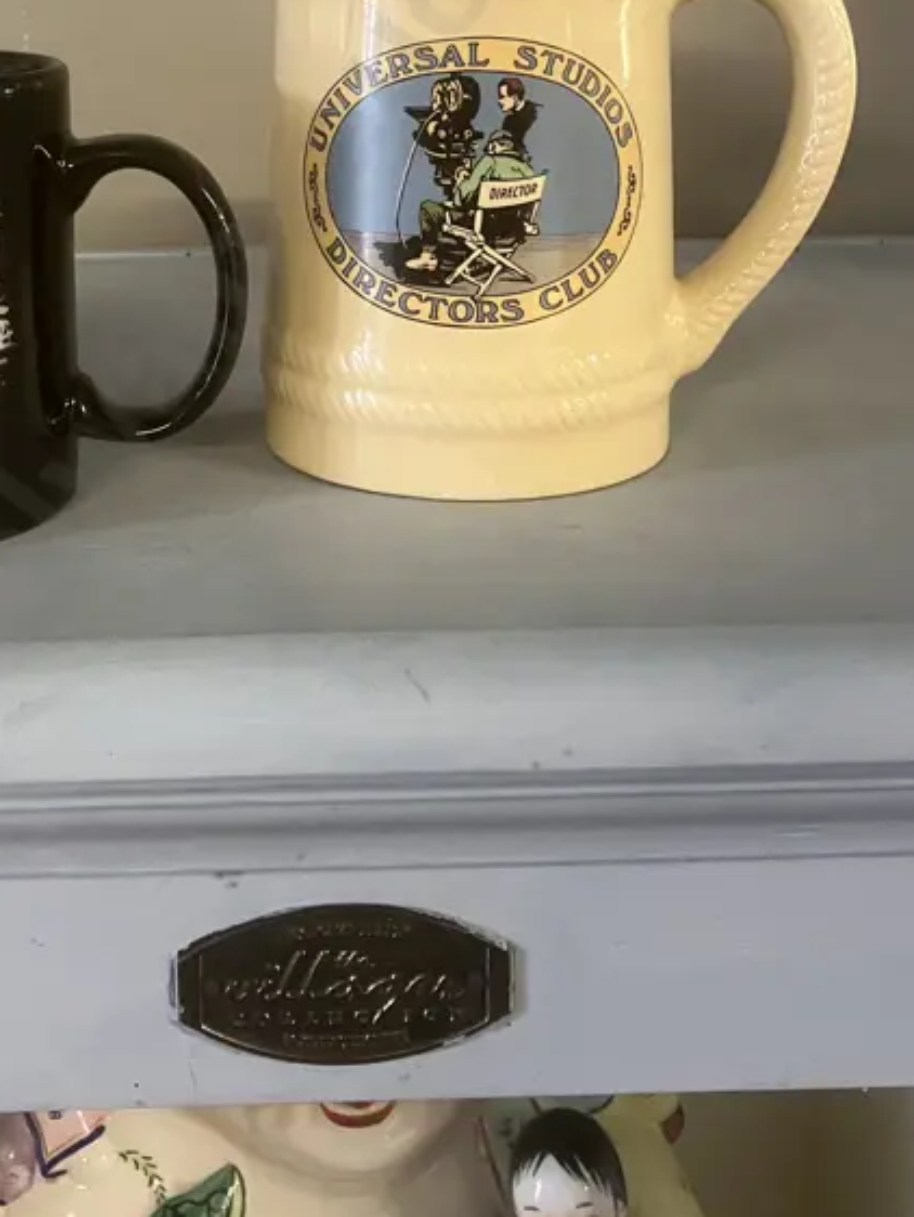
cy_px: 223
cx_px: 273
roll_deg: +0.7
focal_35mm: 51
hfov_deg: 28.3
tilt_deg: -9.1
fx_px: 1794
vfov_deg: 36.1
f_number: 1.8
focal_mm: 3.99
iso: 320
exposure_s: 1/50
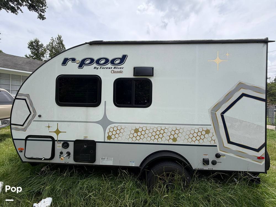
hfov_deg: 102.1
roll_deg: -1.2
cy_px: 104
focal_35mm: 14
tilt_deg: -0.3
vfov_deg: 85.7
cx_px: 138
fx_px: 112
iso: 25
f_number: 2.2
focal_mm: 2.22
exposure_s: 1/770
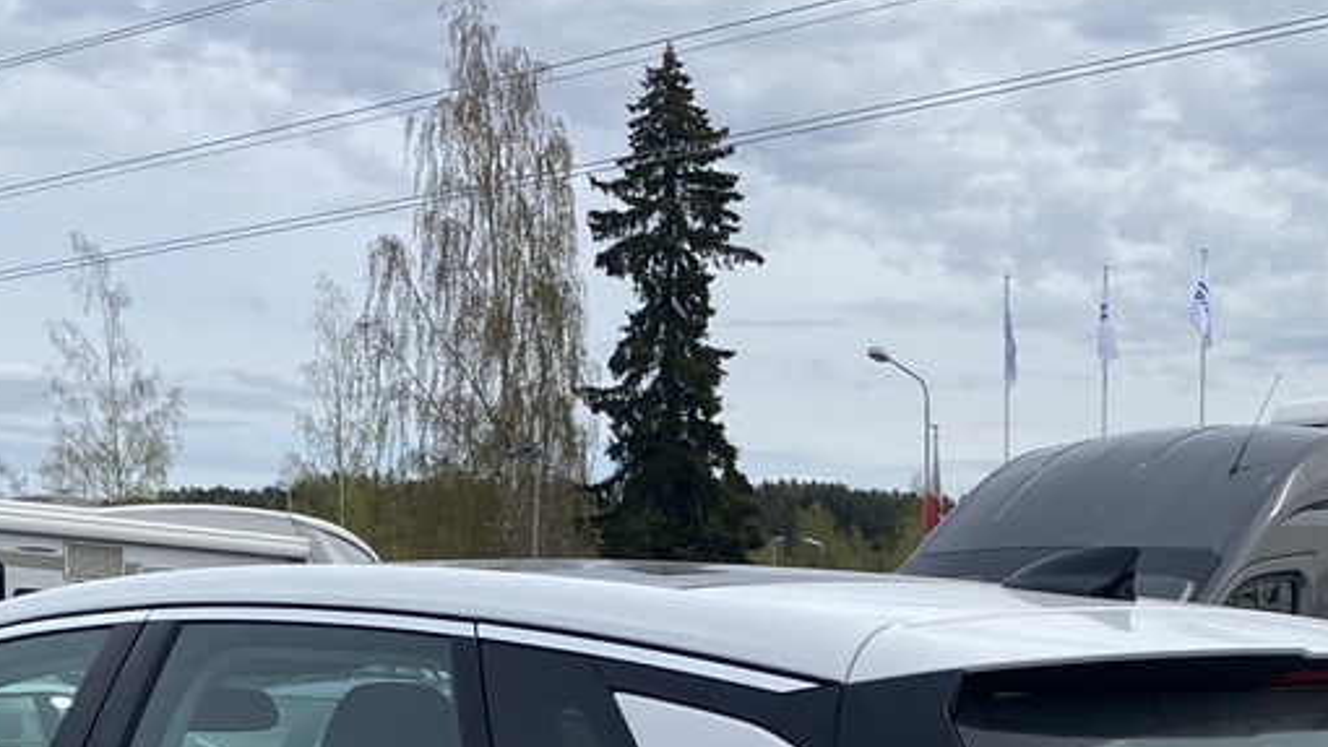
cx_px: 771
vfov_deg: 14.1
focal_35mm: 80
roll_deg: -0.7
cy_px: 1140
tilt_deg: -8.9
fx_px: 2817
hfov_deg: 26.5
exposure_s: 1/2967
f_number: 1.8
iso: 32
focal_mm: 4.25
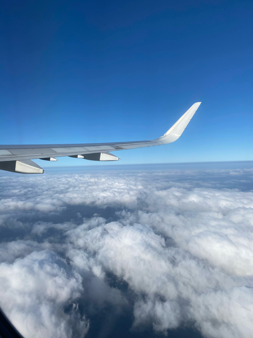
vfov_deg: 67.3
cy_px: 169
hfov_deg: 53.1
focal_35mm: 26
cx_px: 126
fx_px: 253
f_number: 1.8
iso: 32
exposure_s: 1/5495
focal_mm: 4.25
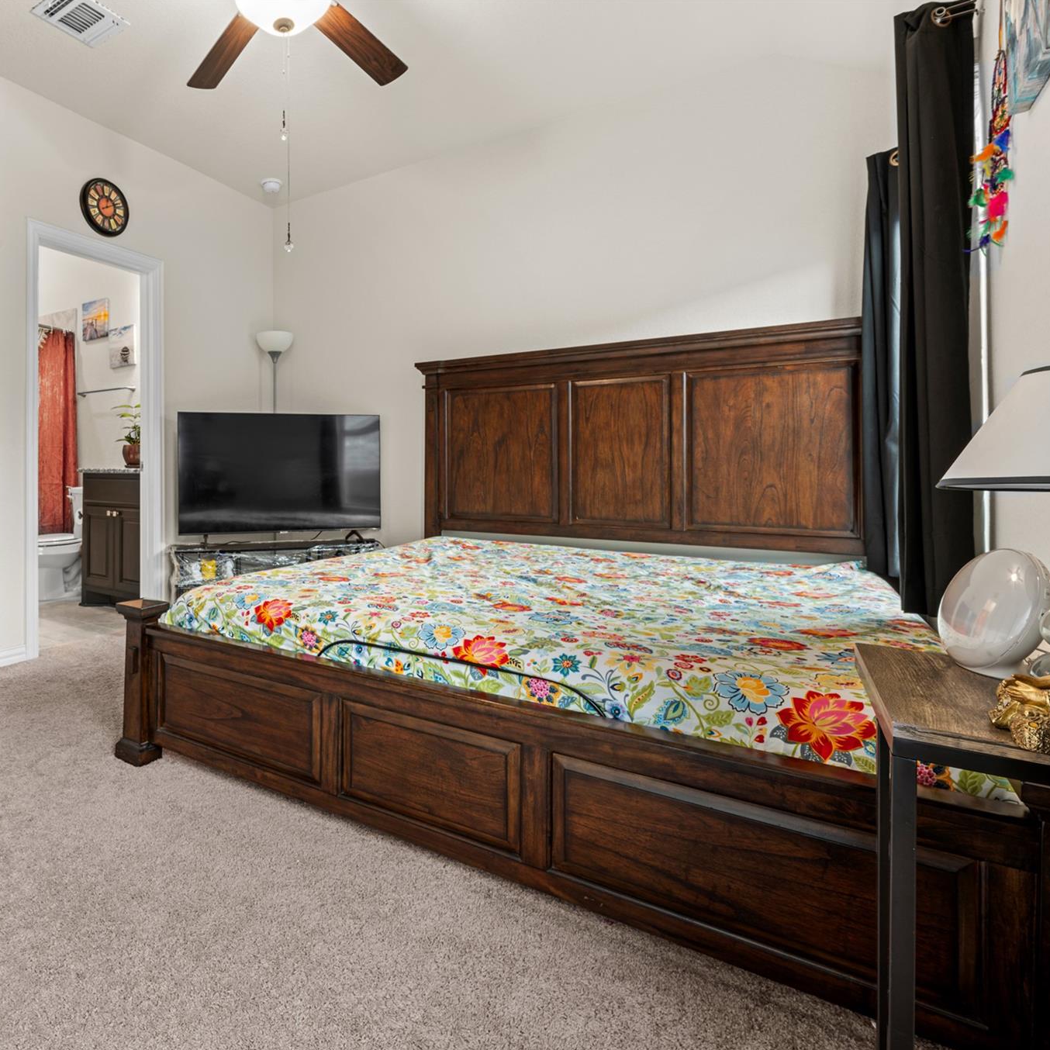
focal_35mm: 19
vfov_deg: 78.7
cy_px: 527
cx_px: 292
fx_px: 640
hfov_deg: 74.4
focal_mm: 14.5
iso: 100
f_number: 11
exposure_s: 4
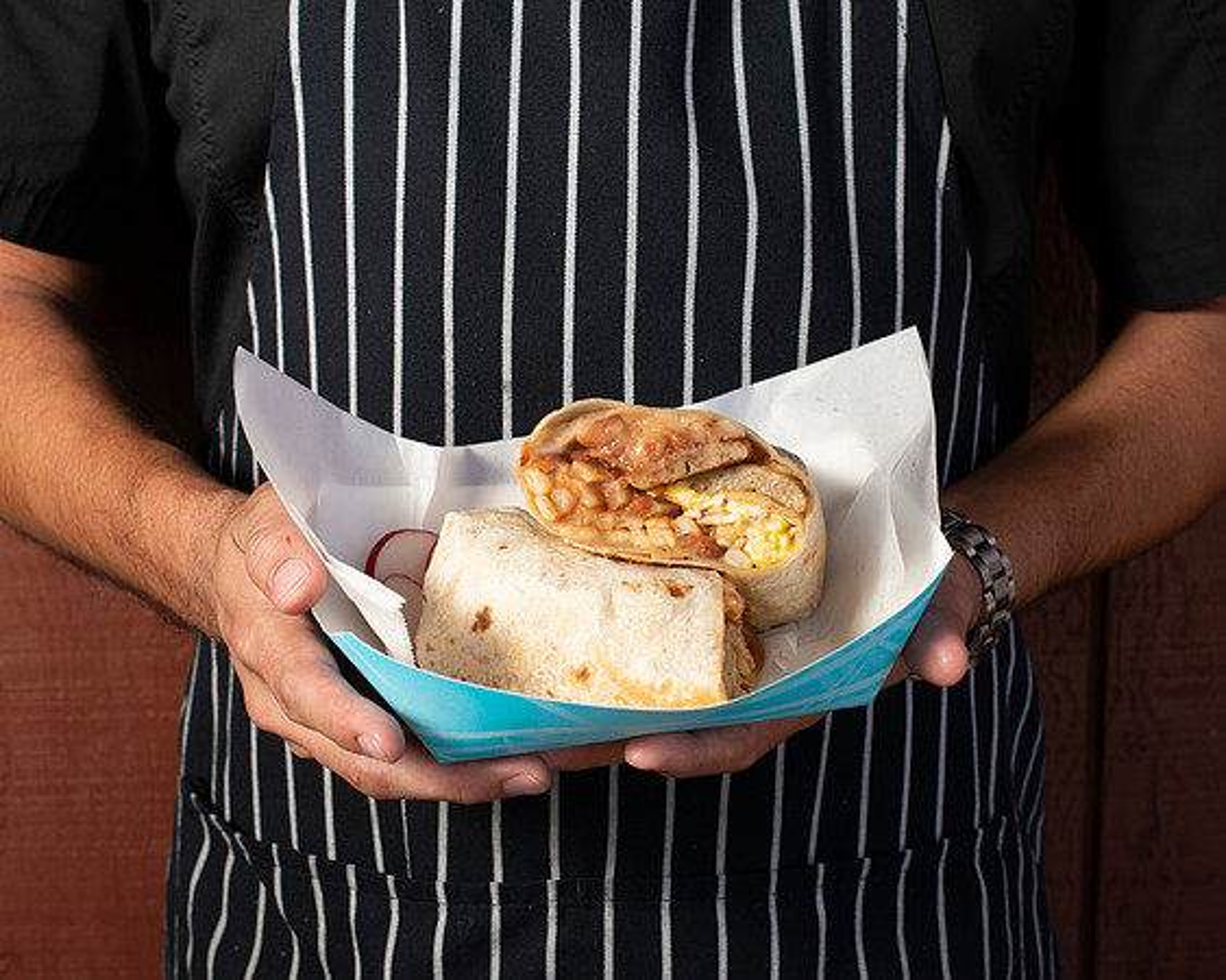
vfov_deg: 25.8
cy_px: 486
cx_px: 642
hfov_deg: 32.0
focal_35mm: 59
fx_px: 2140
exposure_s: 1/200
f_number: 7.1
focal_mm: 50
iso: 200
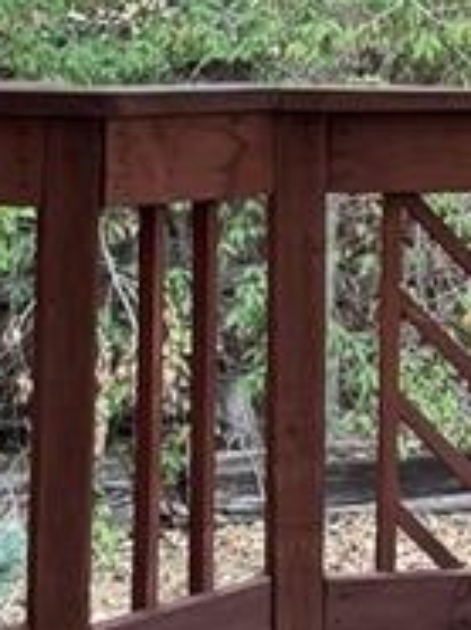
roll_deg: +0.1
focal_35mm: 155
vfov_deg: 12.6
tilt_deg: -2.3
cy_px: -27
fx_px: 2818
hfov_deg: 9.4
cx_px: 559
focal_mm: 6.76
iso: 64
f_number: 1.78
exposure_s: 1/226
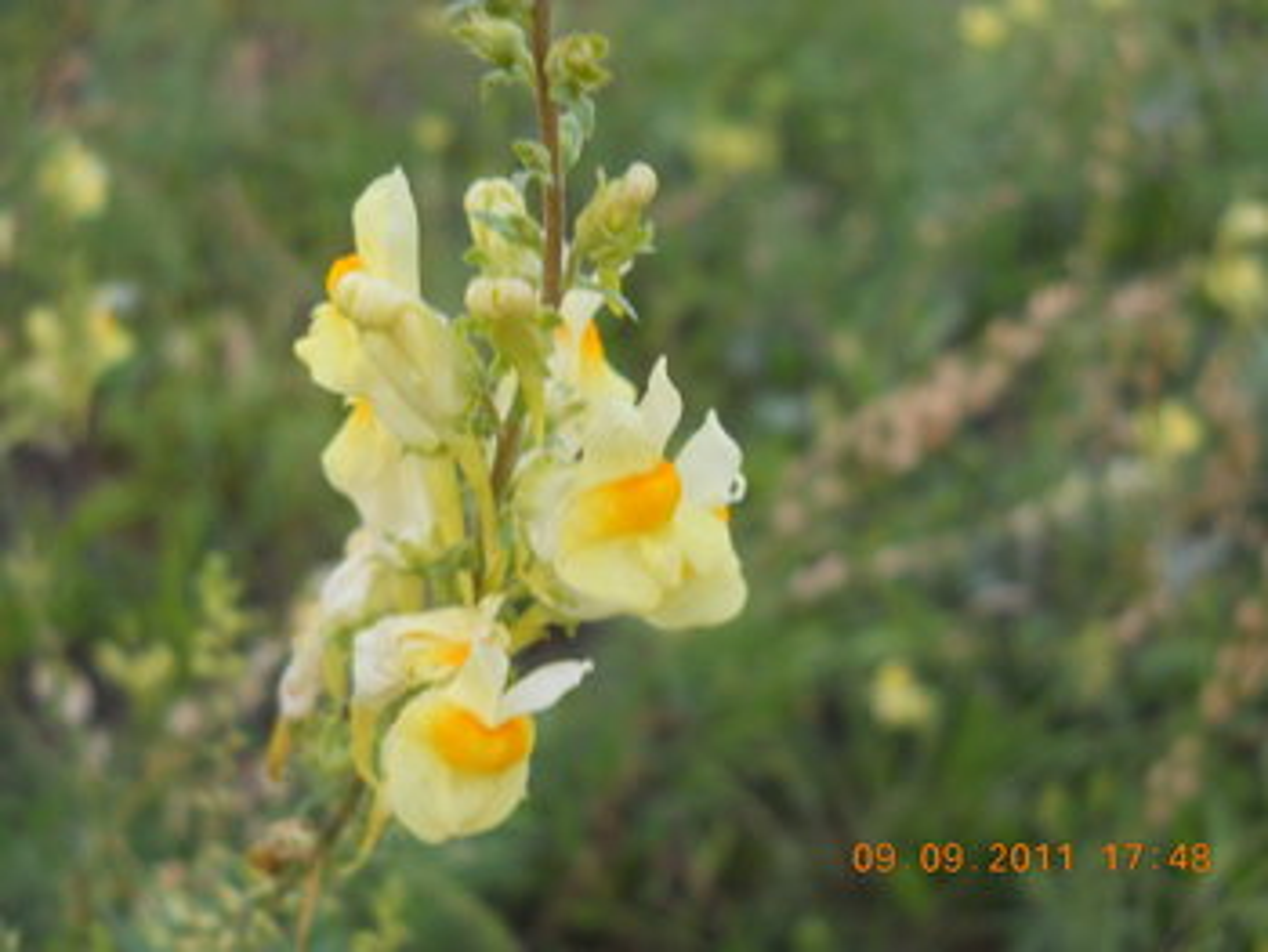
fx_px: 1503
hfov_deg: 45.7
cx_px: 634
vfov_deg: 35.2
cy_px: 476
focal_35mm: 41
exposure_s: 1/60
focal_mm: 6.72
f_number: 3.1
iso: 80
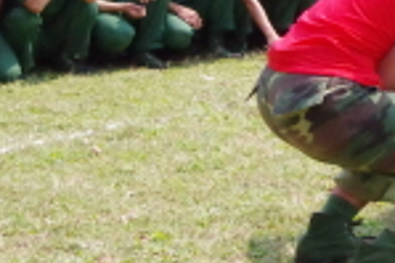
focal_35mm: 100
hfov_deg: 17.9
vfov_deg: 13.4
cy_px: -13
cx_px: 620
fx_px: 1096
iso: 6400
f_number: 10
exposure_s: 1/2500
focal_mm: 18
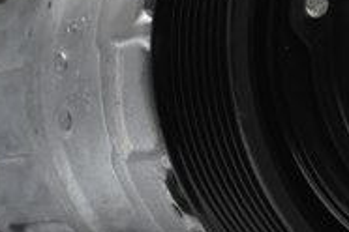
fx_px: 1968
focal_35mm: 203
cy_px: 47
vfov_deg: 6.8
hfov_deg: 10.1
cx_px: 238
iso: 1600
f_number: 5.6
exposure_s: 1/60
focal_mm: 42
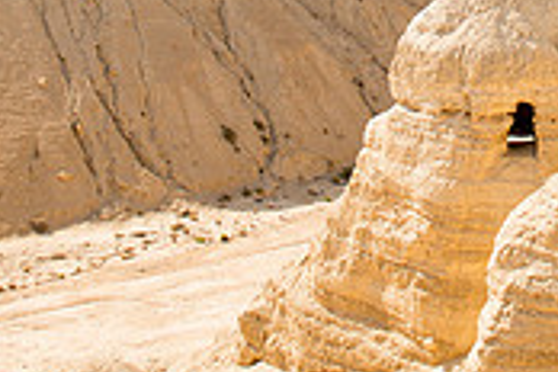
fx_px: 1240
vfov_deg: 15.5
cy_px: -220
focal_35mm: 80
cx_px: 542
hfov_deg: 24.4
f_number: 2.8
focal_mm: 24
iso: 200
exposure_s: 1/2000
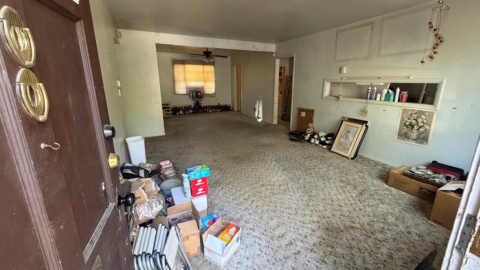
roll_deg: +0.1
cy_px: 130
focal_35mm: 16
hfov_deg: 99.3
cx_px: 250
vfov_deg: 67.1
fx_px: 204
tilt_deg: -13.5
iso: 500
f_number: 2.2
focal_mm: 2.22
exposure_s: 1/60
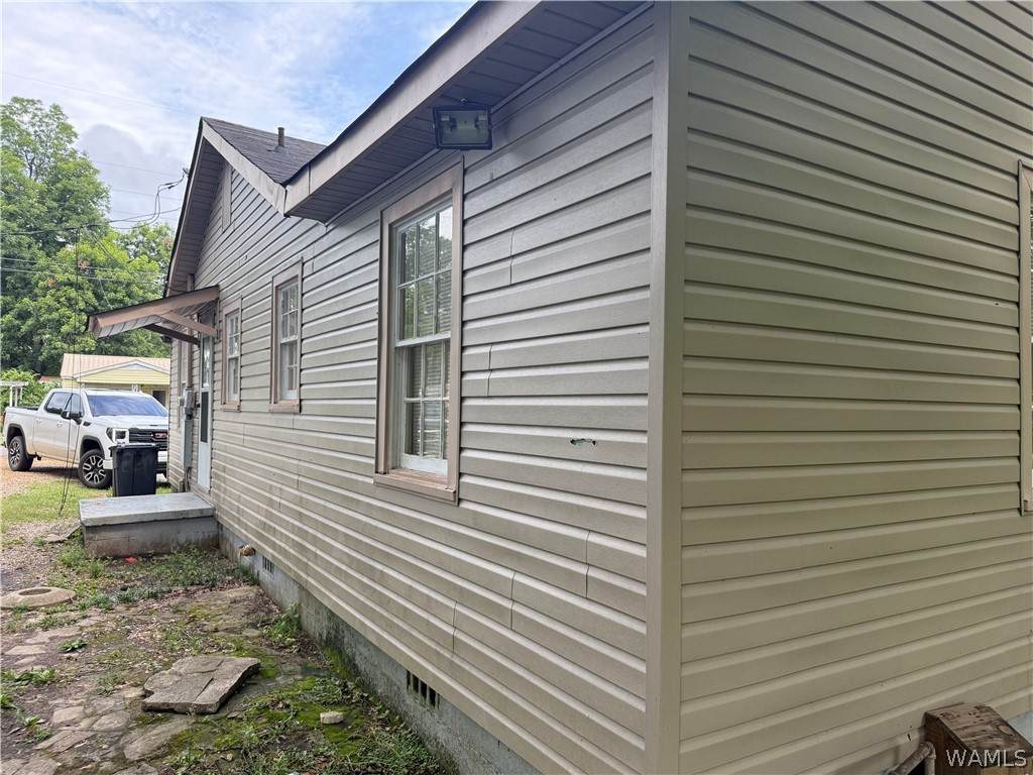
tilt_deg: +0.4
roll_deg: -1.2
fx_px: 716
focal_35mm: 24
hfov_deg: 71.6
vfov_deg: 56.8
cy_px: 388
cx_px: 516
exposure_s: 1/559
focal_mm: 6.76
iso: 100
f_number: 1.78
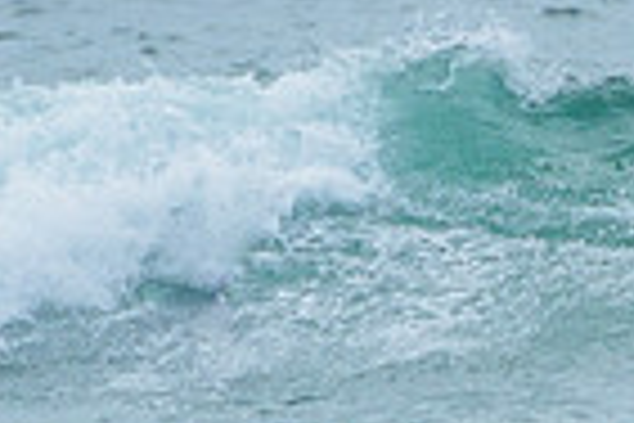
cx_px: 1090
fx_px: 35536
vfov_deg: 0.7
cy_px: 380
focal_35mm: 2018
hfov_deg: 1.0
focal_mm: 400
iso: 500
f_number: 9
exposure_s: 1/1600
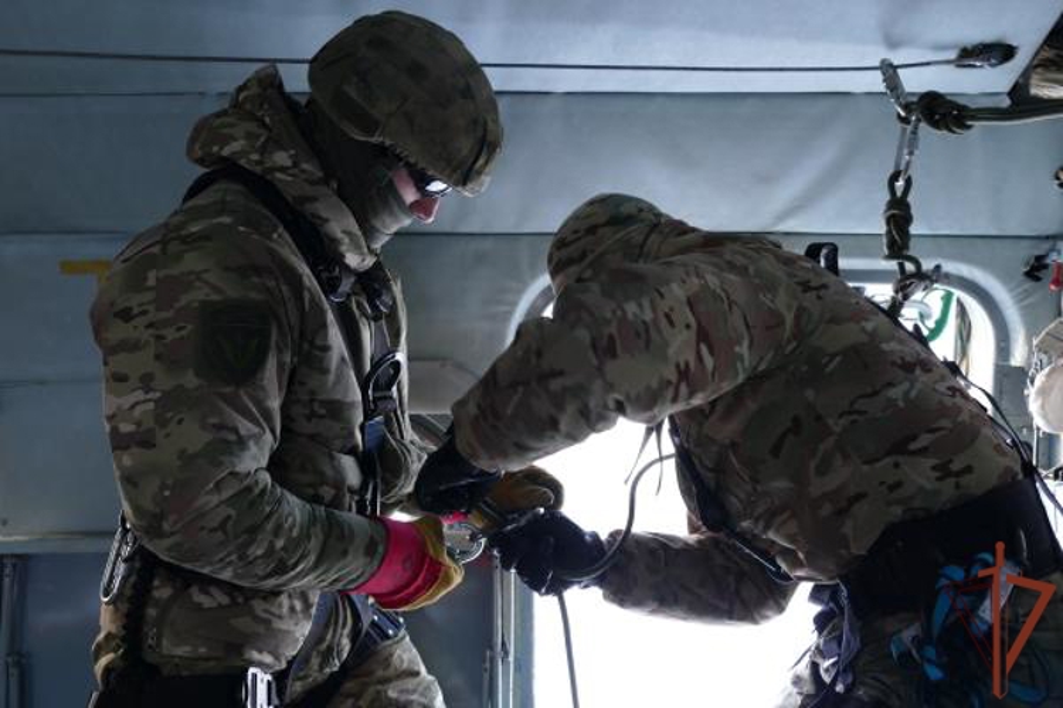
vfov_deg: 40.0
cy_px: 354
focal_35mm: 33
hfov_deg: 57.2
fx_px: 974
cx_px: 532
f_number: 3
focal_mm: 11.86
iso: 320
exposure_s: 1/80
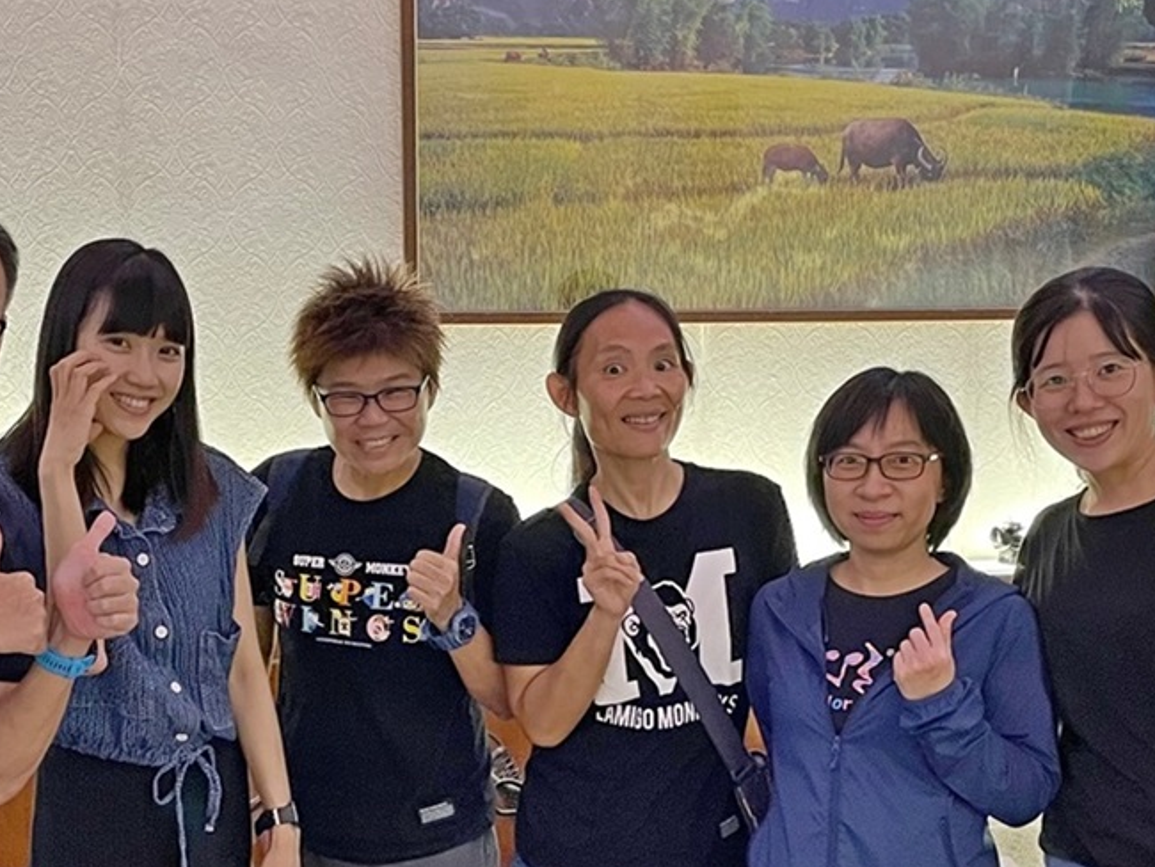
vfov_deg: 24.1
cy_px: 667
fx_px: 2003
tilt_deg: -9.6
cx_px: 480
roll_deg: +0.1
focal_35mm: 60
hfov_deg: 32.1
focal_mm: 4.2
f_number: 1.6
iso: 400
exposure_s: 1/60
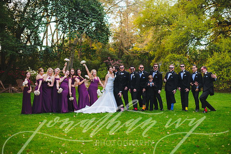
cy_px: 77
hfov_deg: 39.6
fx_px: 321
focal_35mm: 50
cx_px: 116
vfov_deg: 27.0
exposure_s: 1/320
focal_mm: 50
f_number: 2
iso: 400
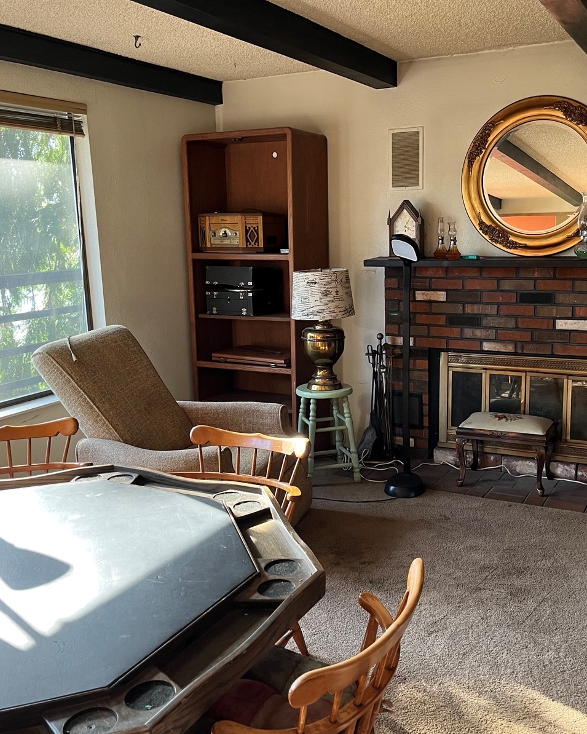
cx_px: 345
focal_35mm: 34
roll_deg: +1.7
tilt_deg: -11.3
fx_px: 738
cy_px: 367
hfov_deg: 43.2
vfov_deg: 52.8
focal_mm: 5.1
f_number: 1.6
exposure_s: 1/94
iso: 125
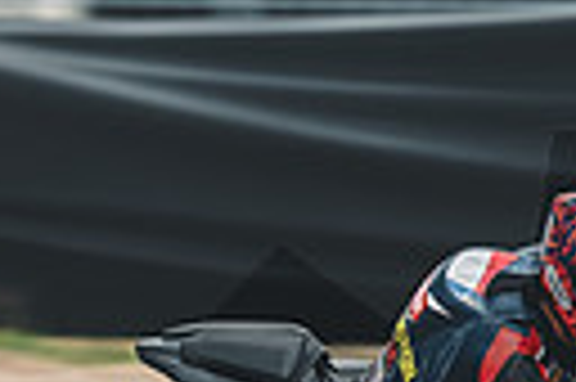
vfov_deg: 1.0
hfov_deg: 1.5
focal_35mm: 1358
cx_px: 621
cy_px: 681
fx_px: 21700
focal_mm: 200
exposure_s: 1/320
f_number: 4
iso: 160
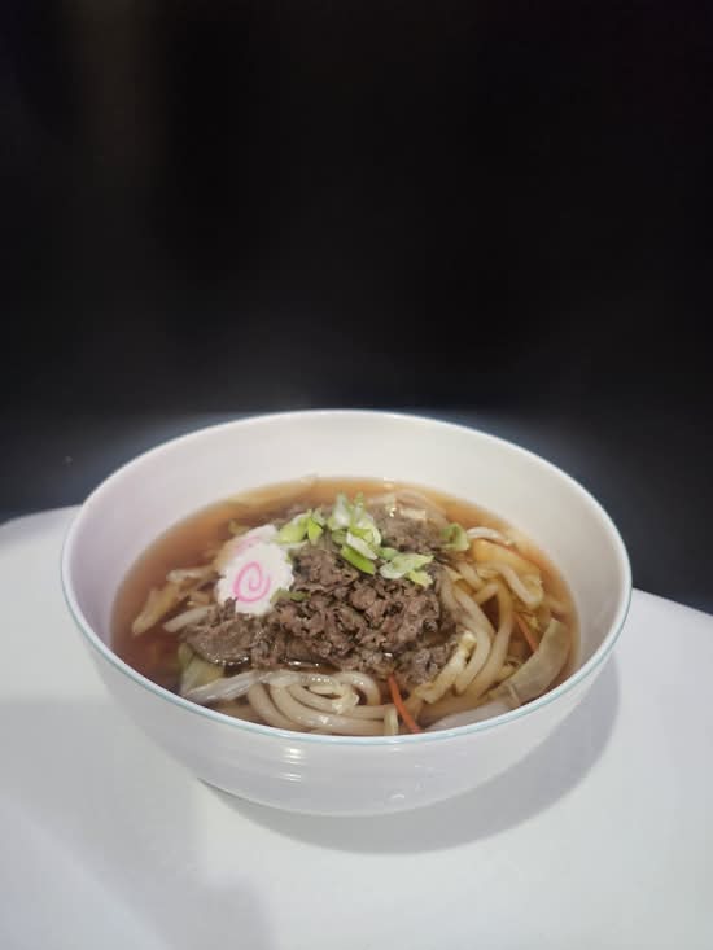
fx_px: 631
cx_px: 356
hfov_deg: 58.9
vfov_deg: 73.9
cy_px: 475
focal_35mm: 23
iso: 400
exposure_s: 1/100
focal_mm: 5.54
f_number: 1.8
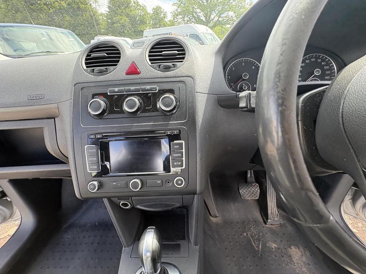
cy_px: 137
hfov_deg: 102.1
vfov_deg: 85.7
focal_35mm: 14
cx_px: 183
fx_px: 148
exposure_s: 1/128
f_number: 2.2
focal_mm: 2.22
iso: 125
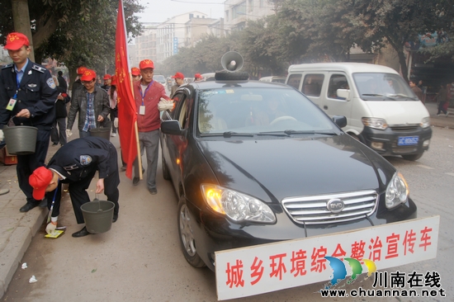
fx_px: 340
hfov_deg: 67.4
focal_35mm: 27
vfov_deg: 47.9
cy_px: 151
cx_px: 227
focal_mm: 18
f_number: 9
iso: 200
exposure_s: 1/80
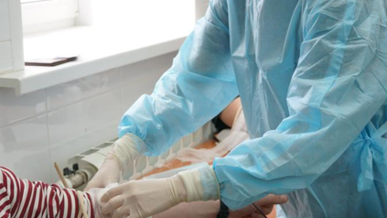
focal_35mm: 78
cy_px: 204
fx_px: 800
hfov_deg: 26.8
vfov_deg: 15.3
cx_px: 97
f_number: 4.5
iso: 500
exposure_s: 1/160
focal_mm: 28
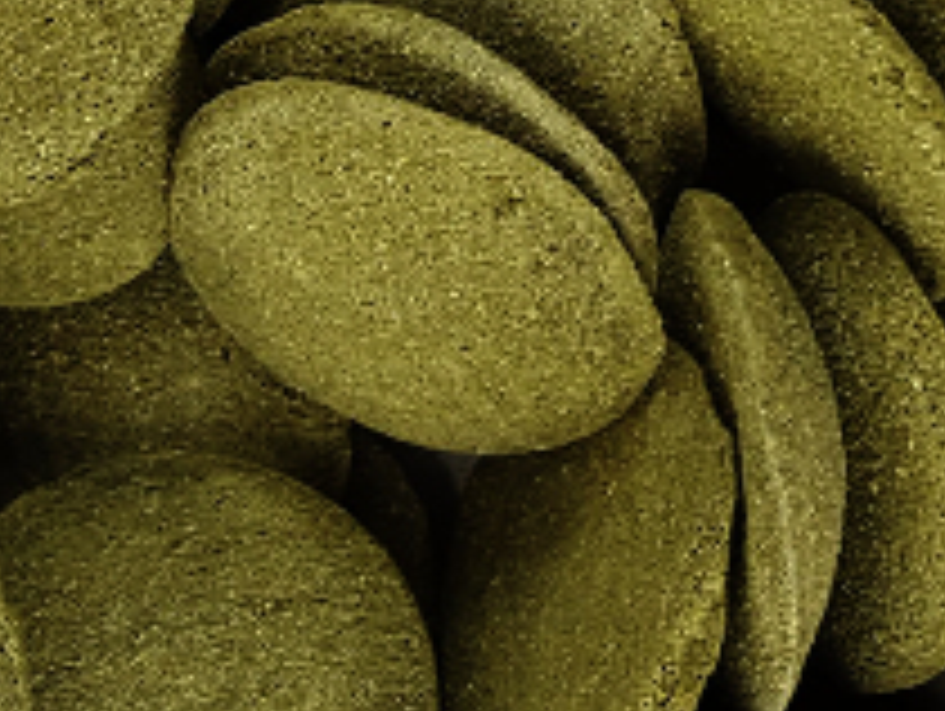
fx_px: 3744
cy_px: -40
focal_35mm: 137
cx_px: 50
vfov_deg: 10.7
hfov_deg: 14.2
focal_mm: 6
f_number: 3.2
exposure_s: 1/40
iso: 80
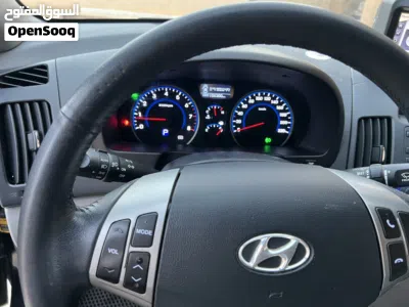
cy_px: 154
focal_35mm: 26
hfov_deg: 67.3
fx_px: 307
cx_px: 204
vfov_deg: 53.1
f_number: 1.5
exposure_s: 1/60
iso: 500
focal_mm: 5.7
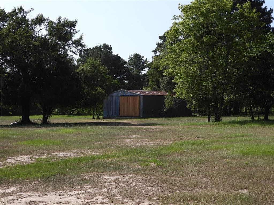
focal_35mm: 65
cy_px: 102
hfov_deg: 29.8
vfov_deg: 22.6
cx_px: 137
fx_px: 515
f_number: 3.5
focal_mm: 11.7
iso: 100
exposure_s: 1/1250
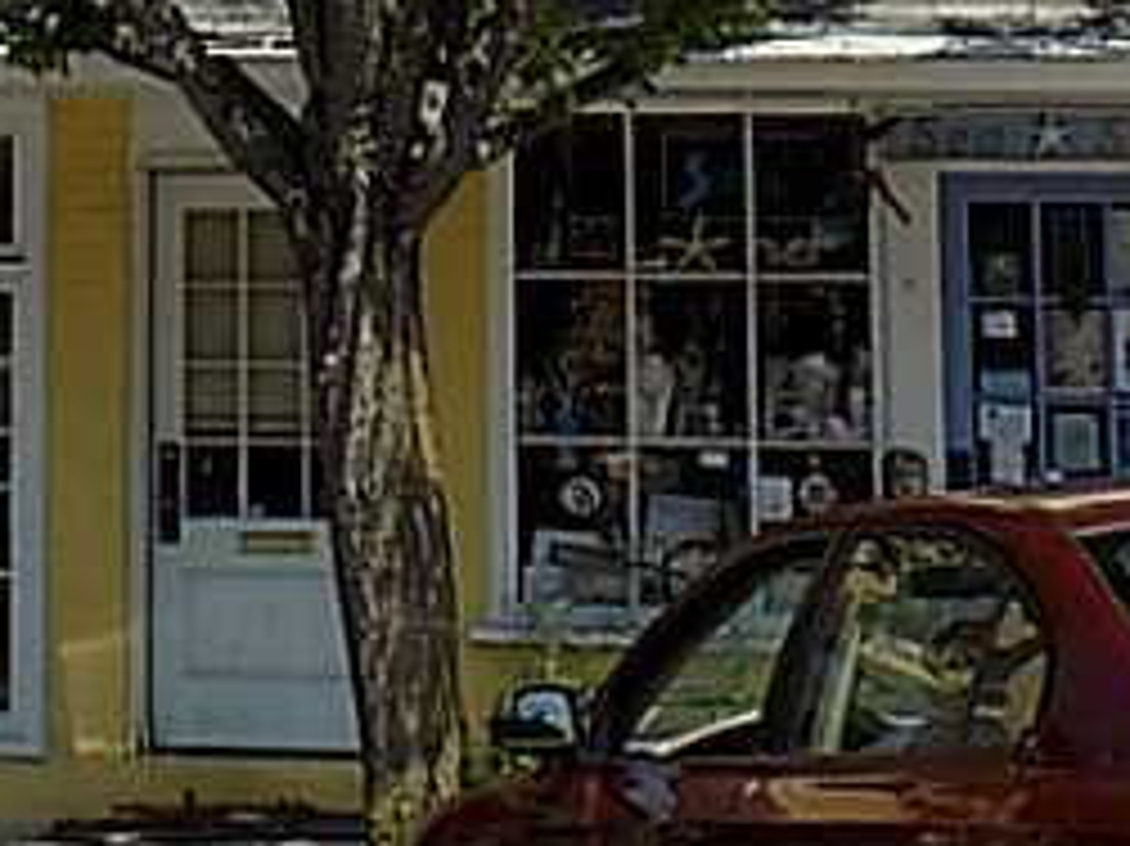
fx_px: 3850
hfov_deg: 16.1
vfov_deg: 12.3
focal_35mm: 118
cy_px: -135
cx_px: -185
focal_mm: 6.6
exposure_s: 1/800
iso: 80
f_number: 3.5
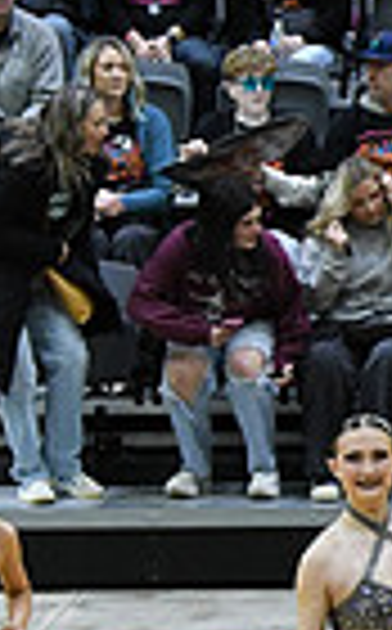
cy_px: 659
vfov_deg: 4.7
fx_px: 7638
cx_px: 1262
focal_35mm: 445
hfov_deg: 2.9
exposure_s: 1/400
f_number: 4
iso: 5000
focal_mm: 70
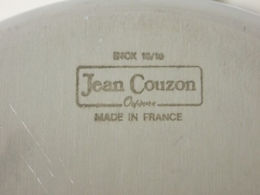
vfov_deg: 7.4
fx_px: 1502
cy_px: 98
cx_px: 130
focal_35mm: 200
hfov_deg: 9.9
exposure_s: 1/40
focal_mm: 50.69
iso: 64
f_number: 3.5
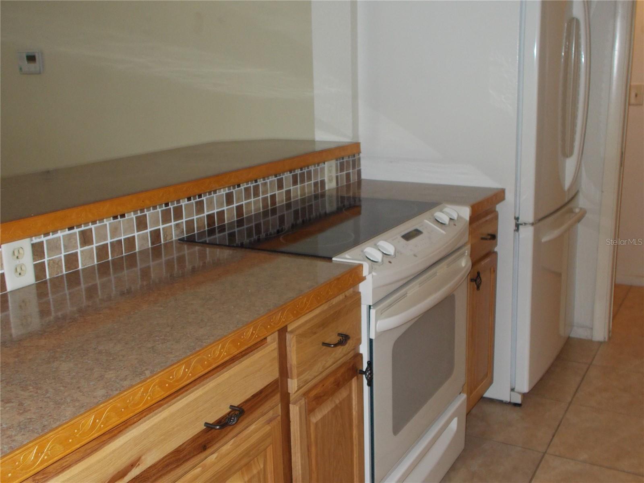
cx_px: 322
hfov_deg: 47.9
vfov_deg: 36.8
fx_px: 726
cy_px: 242
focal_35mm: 39
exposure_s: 1/30
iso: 250
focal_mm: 6.9
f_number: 3.9
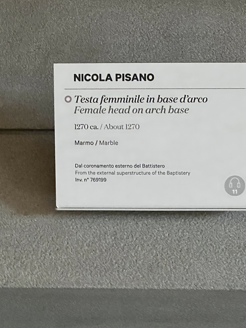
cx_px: 154
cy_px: 93
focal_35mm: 113
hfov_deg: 13.1
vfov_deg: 17.3
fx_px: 1071
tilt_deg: -60.5
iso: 1250
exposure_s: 1/27
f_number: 2.8
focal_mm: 9
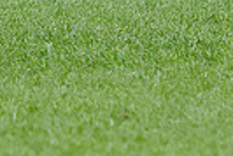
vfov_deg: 1.4
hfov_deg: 2.1
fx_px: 6343
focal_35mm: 979
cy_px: -164
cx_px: -89
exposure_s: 1/1250
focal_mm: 150
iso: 640
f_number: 3.5
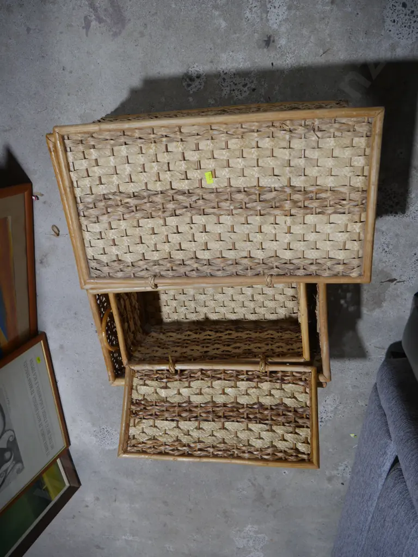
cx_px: 209
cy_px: 278
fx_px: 451
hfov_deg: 49.7
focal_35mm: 28
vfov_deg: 63.4
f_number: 3.5
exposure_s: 1/100
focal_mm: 14
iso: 200
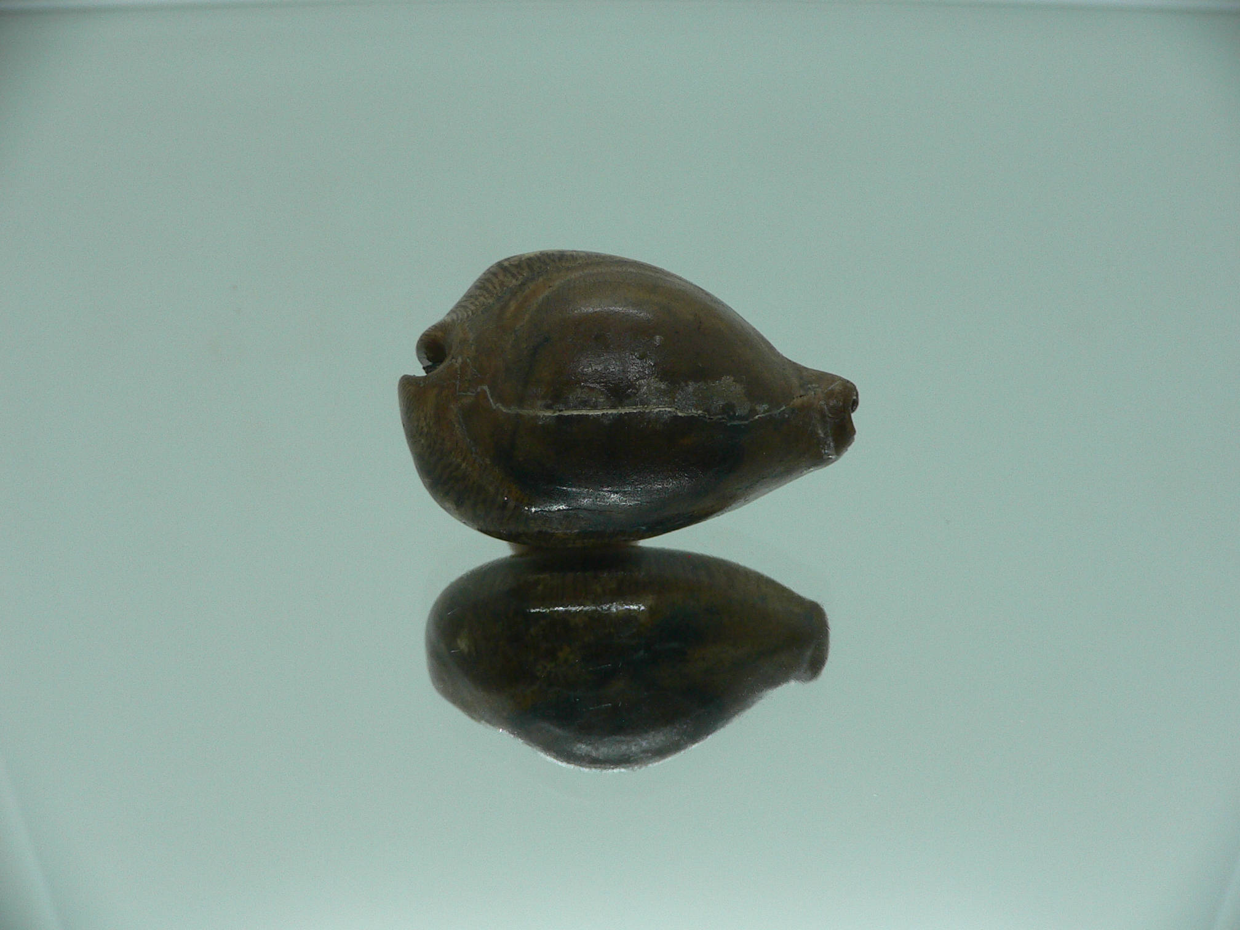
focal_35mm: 35
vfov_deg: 40.7
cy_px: 465
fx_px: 1254
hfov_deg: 52.6
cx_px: 620
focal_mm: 4.6
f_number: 2.8
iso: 100
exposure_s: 1/60
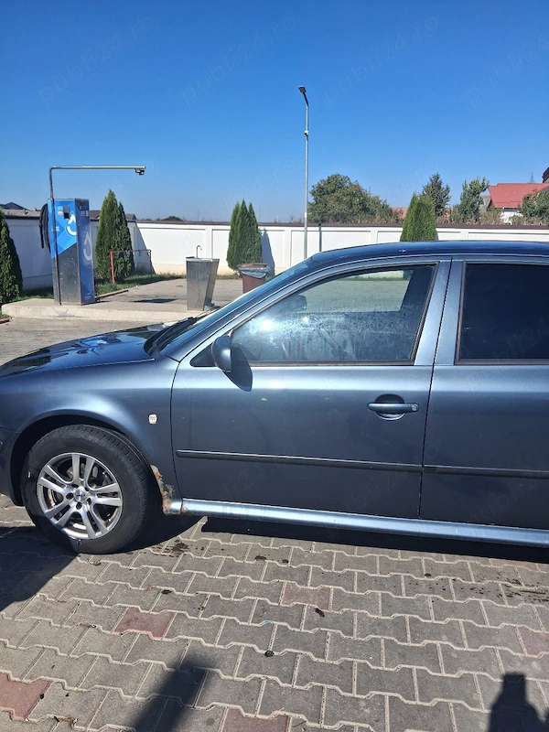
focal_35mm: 27
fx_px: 571
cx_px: 274
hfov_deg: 51.4
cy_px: 366
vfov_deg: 65.3
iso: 20
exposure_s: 1/833
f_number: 1.8
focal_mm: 4
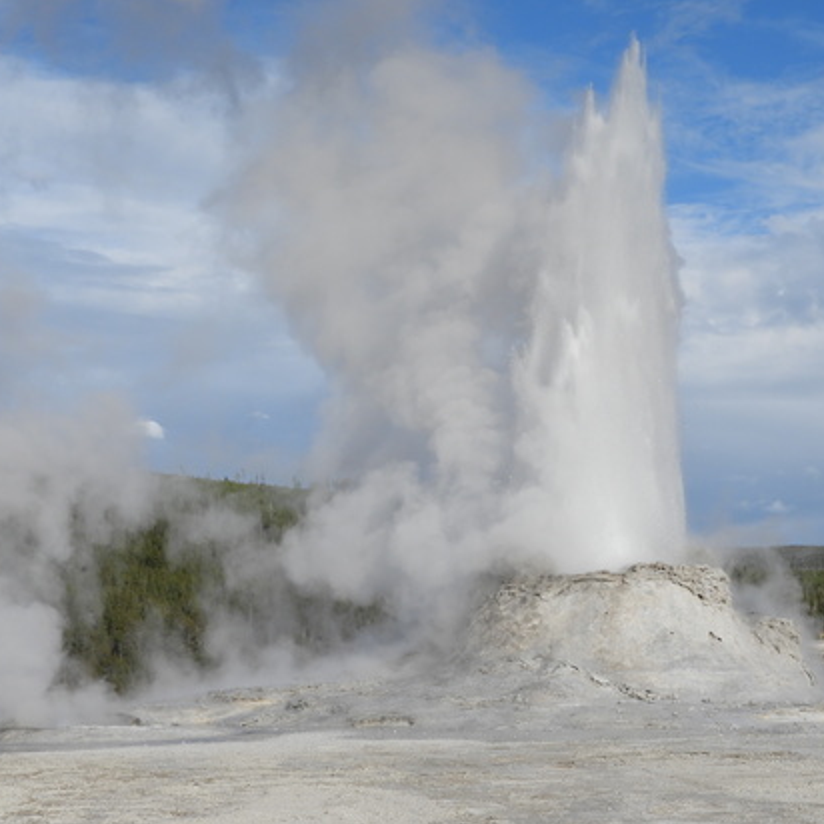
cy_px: 418
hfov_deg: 24.0
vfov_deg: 24.0
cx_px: 466
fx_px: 1939
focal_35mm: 72
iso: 100
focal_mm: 10.7
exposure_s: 1/1250
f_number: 4.2
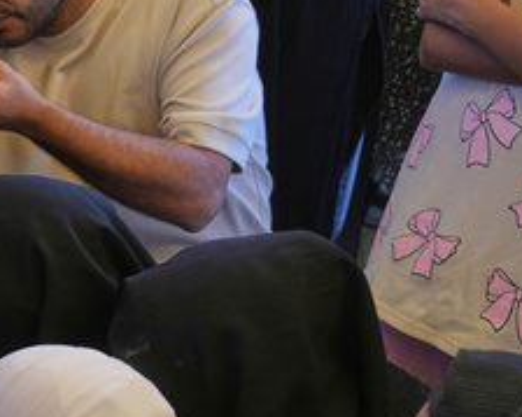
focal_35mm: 103
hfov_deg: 15.6
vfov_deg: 14.7
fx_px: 1591
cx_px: -454
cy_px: 403
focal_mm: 24
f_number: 2.8
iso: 400
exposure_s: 1/400
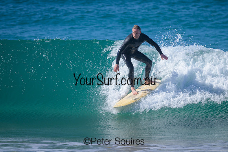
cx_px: 140
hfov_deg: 2.0
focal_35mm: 1029
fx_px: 6520
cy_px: 61
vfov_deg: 1.3
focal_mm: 800
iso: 450
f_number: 6.3
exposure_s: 1/2000
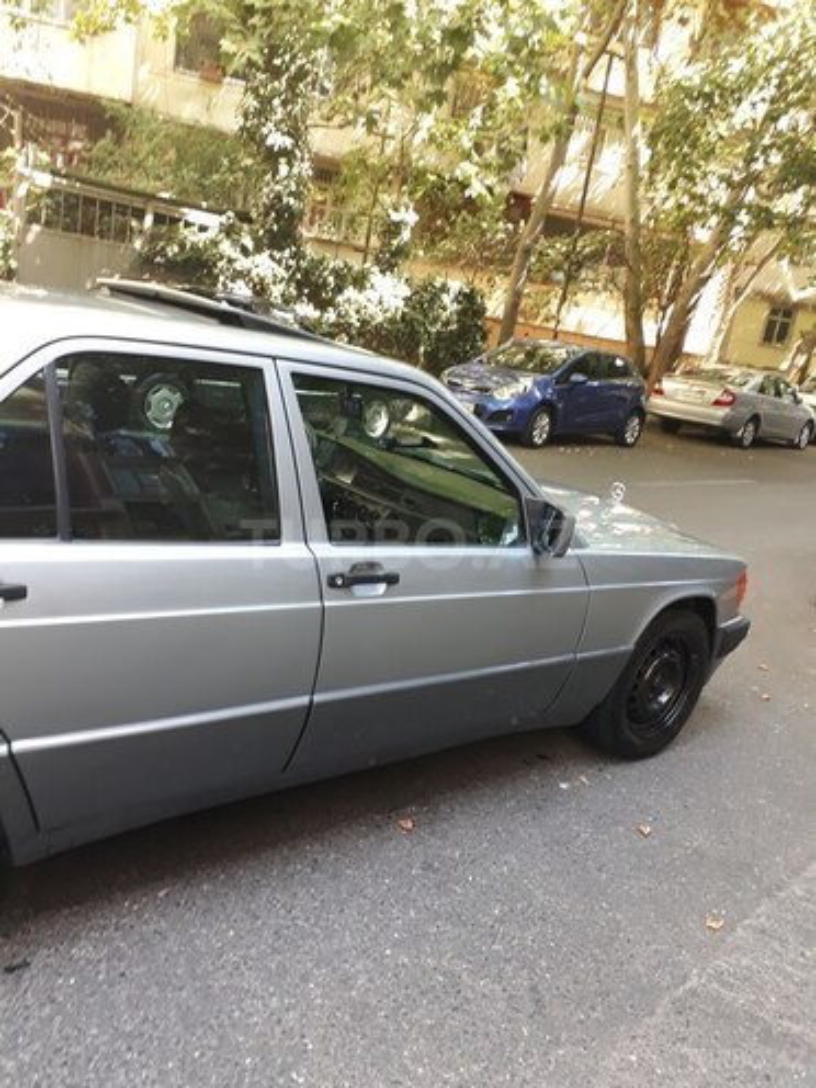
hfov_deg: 51.4
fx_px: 849
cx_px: 408
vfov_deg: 65.3
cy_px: 544
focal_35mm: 27
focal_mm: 3.6
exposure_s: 1/33
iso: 50
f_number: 1.9
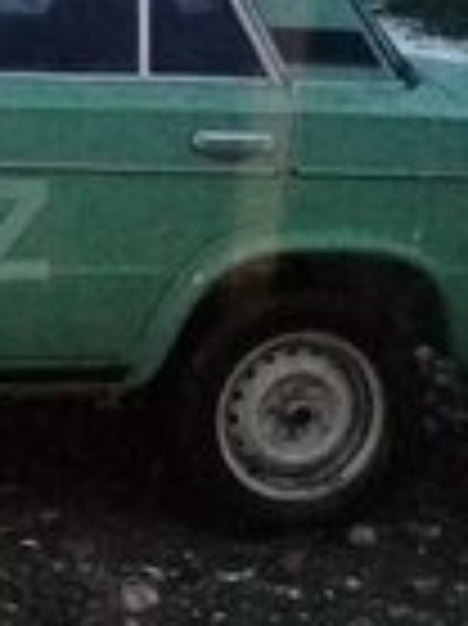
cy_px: 230
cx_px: -297
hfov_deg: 12.5
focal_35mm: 111
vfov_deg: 17.7
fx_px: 2004
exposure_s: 1/17
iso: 640
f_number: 2.2
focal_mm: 3.3
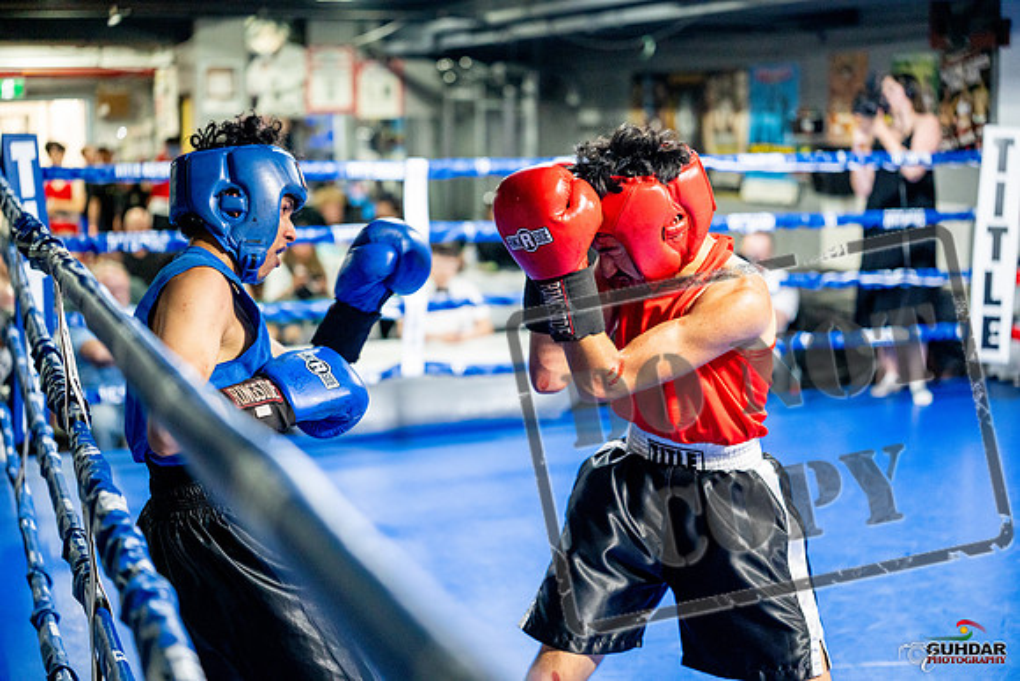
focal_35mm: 50
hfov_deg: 39.6
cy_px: 340
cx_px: 510
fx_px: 1417
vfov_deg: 27.0
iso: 4000
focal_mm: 50
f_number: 2
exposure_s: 1/800
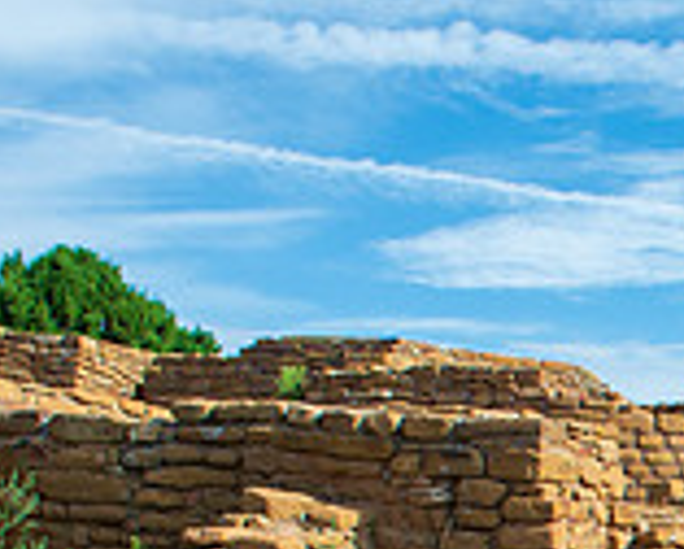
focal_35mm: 83
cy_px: 832
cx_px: 1111
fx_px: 1682
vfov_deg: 16.8
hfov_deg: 19.2
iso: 400
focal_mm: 24
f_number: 14
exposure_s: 1/250
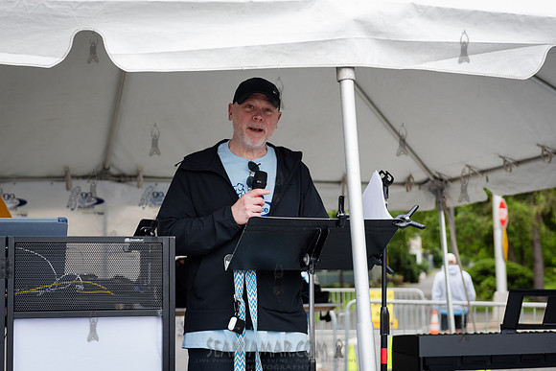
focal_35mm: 70
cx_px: 268
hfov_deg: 28.8
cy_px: 186
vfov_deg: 19.4
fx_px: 1084
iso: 400
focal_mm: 66
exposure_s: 1/400
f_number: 4
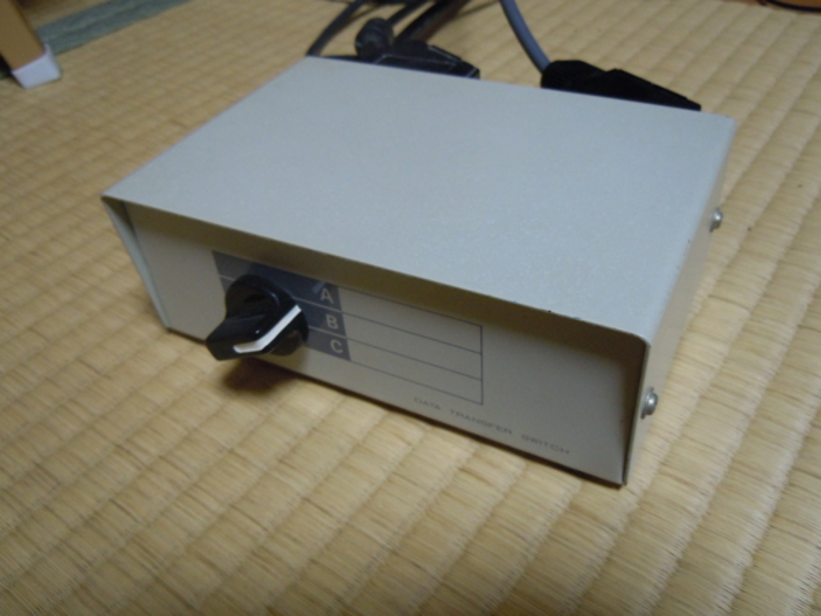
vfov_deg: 46.8
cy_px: 308
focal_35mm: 30
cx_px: 410
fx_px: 712
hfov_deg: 60.0
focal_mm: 5.4
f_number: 3.5
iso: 400
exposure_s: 1/20
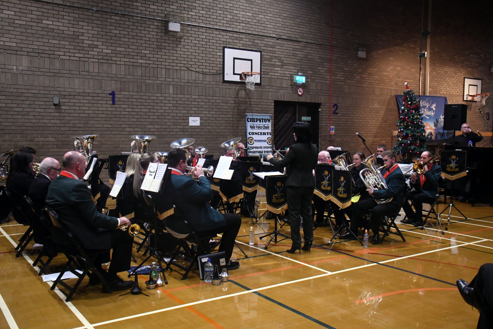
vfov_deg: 36.9
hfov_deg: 53.1
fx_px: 493
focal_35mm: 36
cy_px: 164
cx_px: 246
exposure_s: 1/200
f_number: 4
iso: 3200
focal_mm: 24
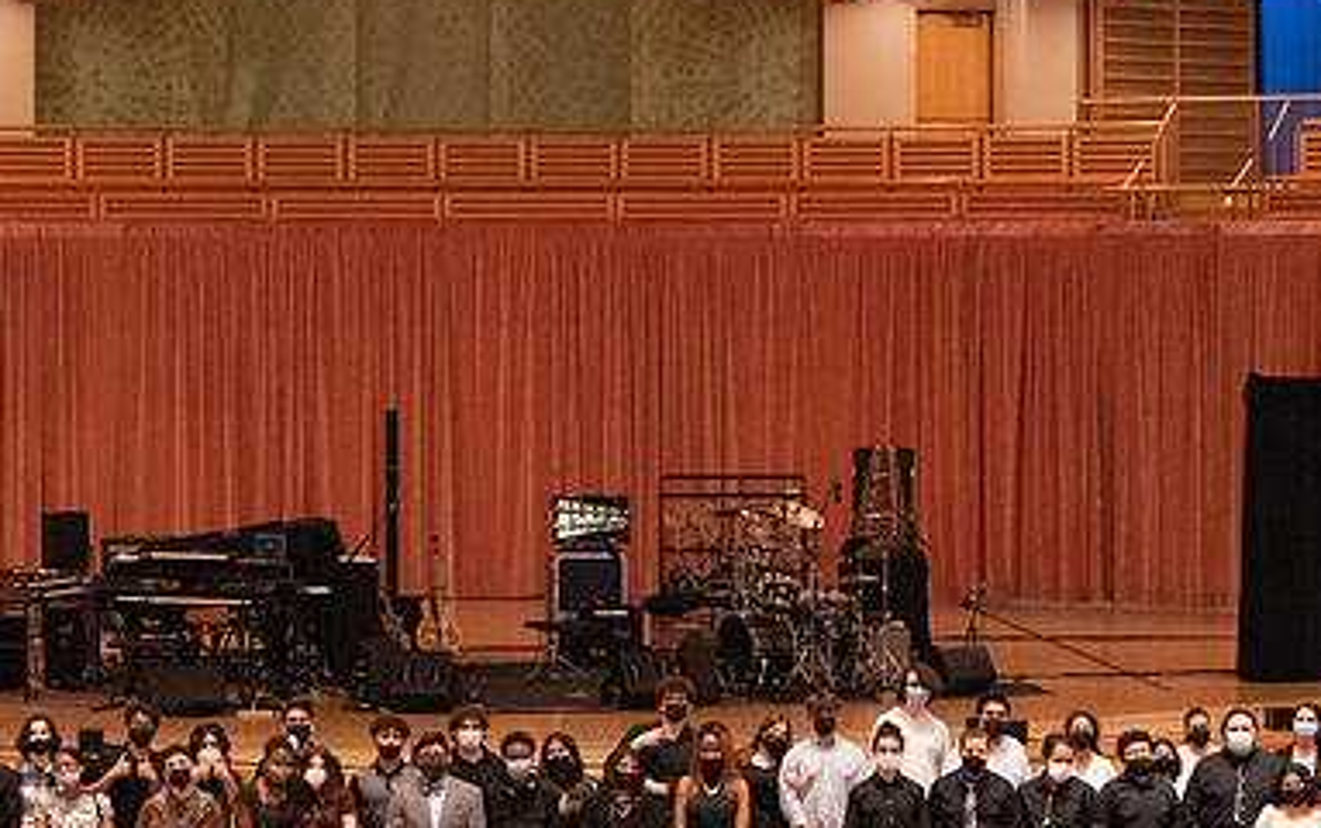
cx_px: 552
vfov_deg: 12.1
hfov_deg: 19.3
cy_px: 454
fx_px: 3891
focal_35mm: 108
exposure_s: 1/160
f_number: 4.5
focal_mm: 70
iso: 20000
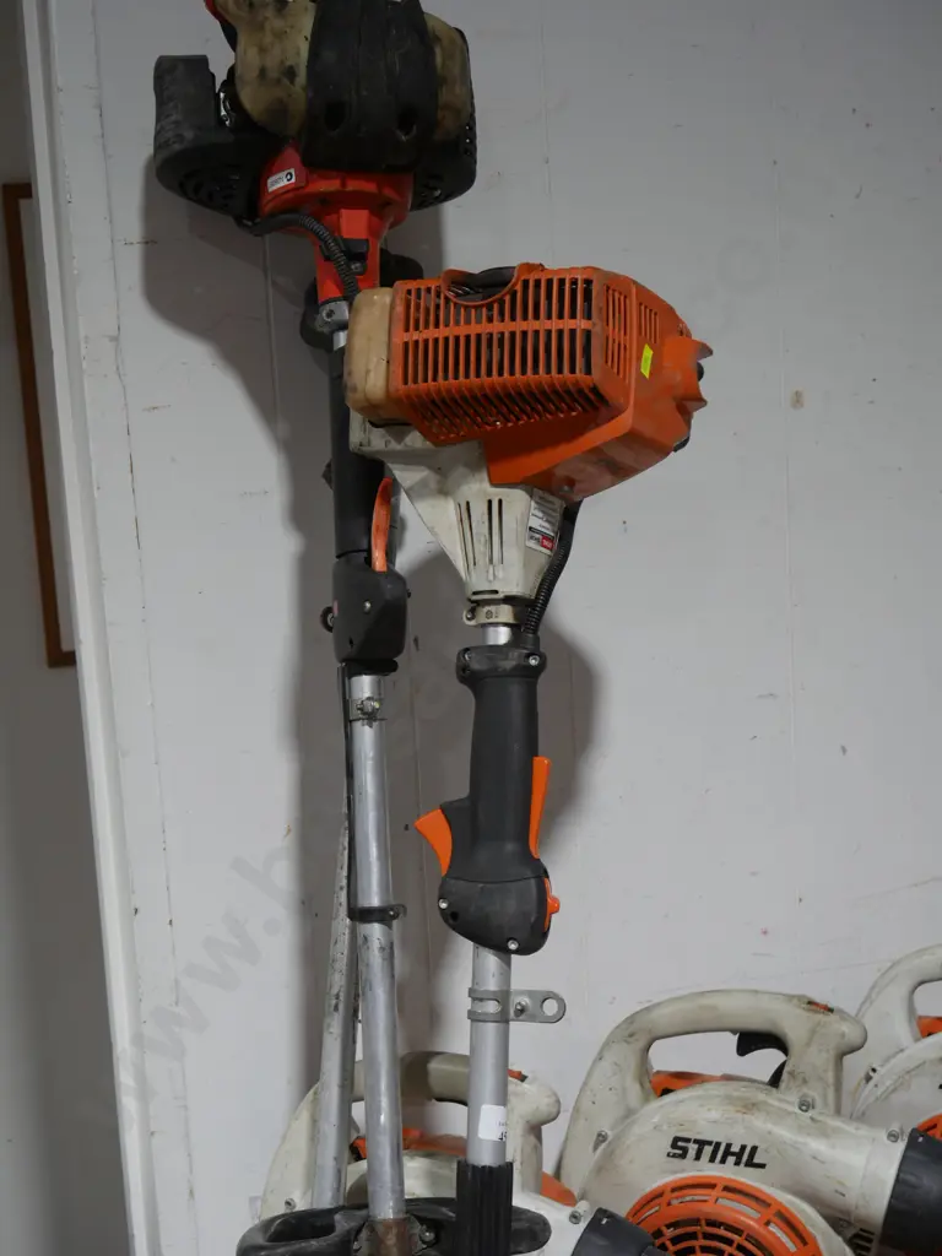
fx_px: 1814
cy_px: 628
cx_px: 471
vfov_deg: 38.2
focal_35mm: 50
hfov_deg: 29.1
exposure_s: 1/60
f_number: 5.3
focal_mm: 25
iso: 400
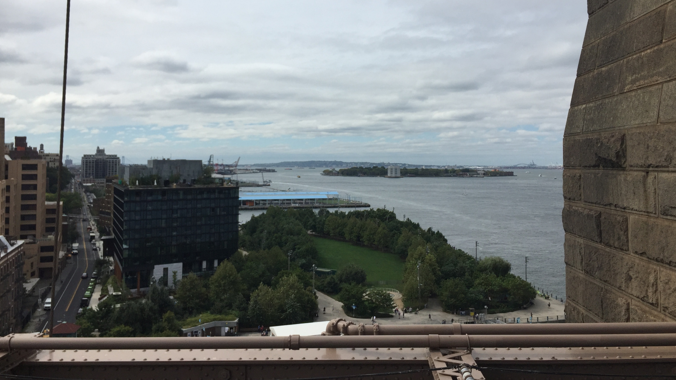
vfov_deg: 36.4
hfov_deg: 61.0
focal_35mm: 32
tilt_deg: +2.8
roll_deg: -0.7
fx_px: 574
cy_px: 140
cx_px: 338
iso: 32
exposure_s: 1/3968
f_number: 2.2
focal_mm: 4.15
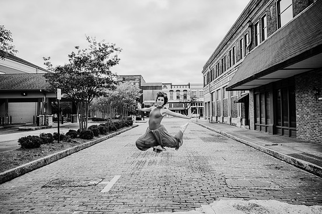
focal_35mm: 25
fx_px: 224
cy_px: 106
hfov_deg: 71.5
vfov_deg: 51.3
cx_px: 160
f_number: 2.2
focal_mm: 24
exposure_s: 1/1250
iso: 160
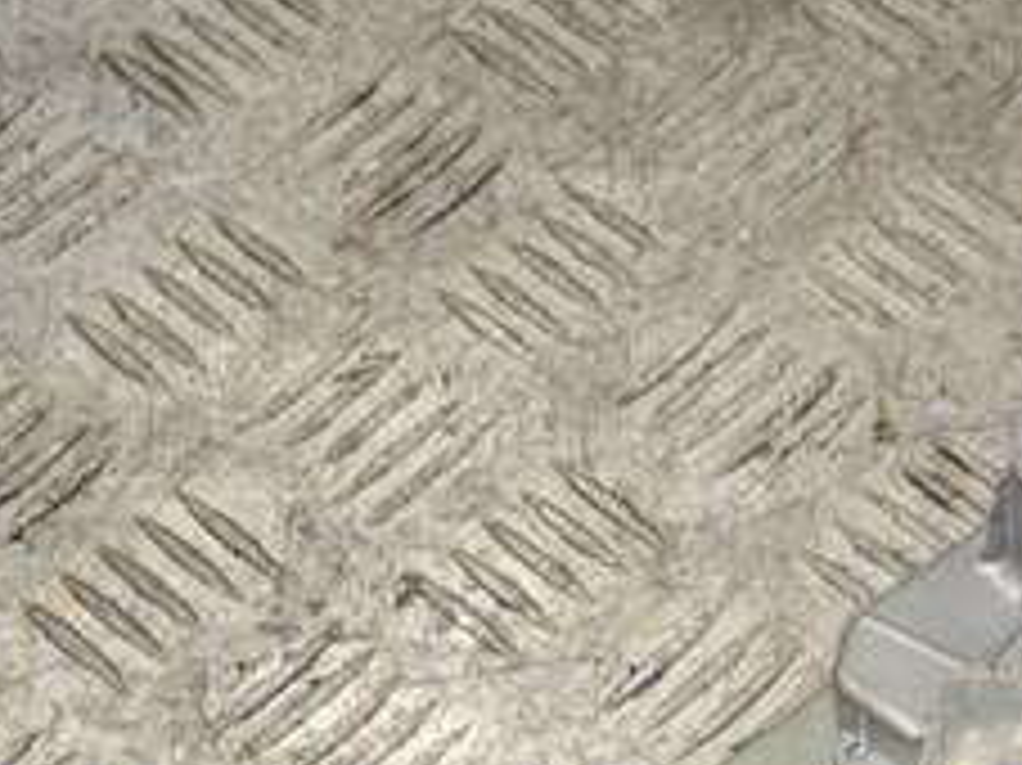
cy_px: 724
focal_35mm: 122
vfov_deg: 12.0
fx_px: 3600
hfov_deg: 15.5
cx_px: 1292
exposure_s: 1/30
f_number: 4.8
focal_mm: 32
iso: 110
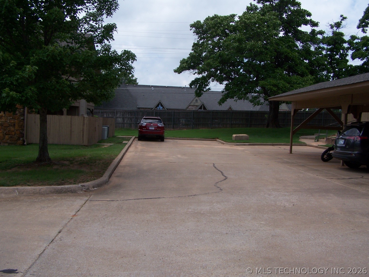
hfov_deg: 49.0
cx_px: 184
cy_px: 138
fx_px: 405
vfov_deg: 37.7
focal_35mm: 38
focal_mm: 6.3
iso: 80
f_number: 4
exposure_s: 1/800
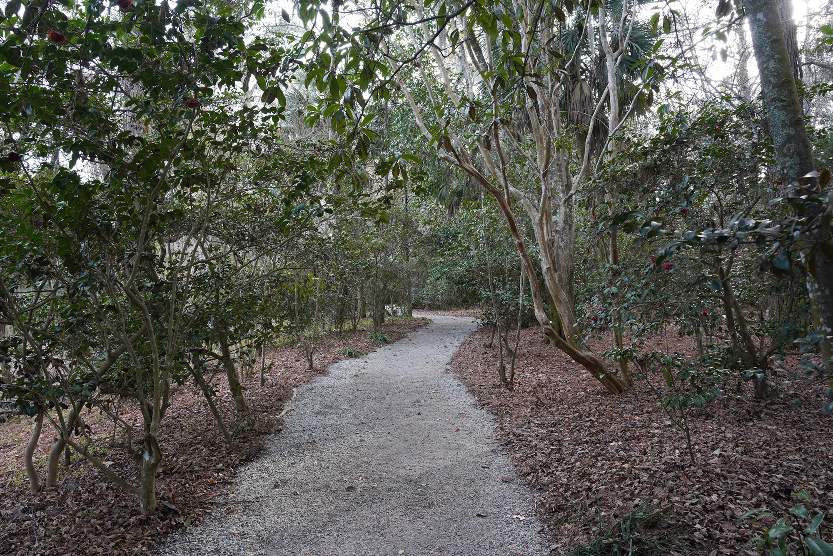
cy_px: 278
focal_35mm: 28
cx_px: 416
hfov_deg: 65.5
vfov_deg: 46.4
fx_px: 648
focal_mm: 28
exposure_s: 1/100
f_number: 10
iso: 1600
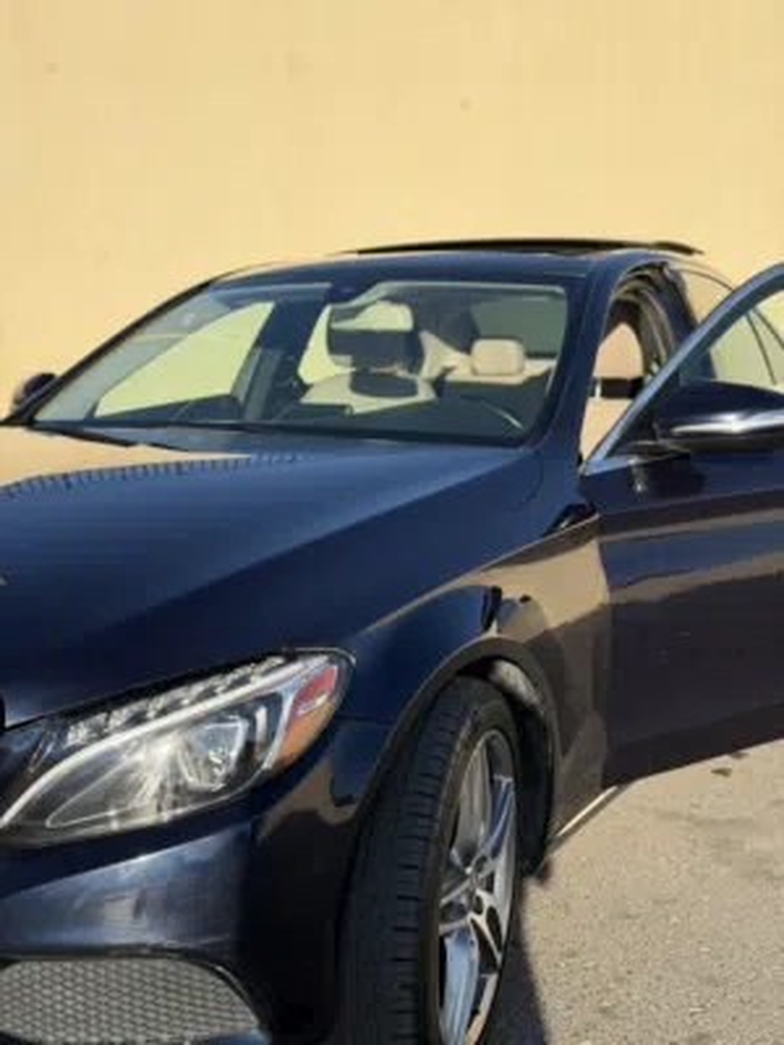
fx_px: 1450
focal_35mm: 48
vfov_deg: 39.7
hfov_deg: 30.3
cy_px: 522
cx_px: 392
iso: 64
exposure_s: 1/5208
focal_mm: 6.76
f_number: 1.78
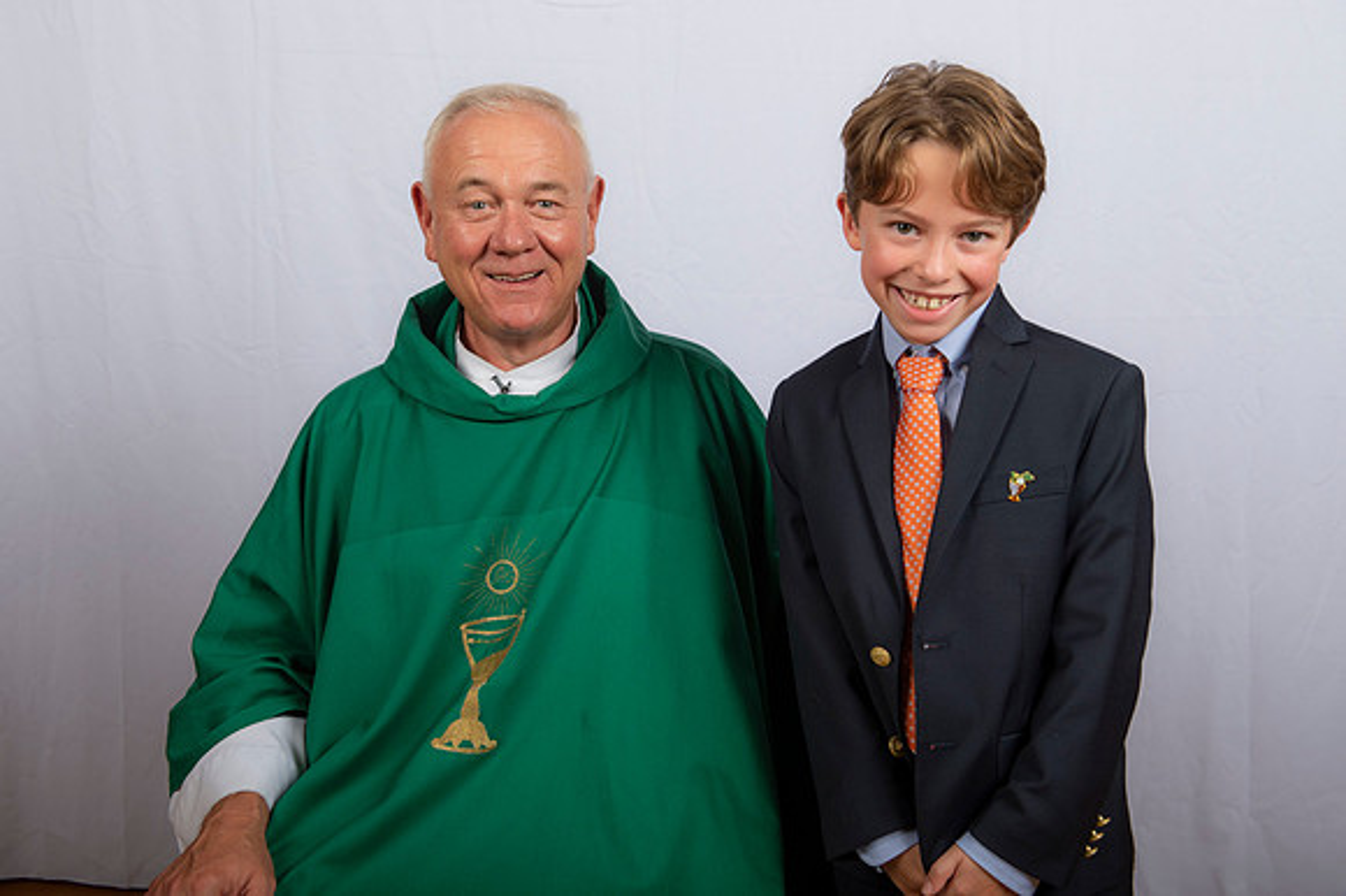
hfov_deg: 41.1
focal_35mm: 48
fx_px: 1794
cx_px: 673
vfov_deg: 28.0
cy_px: 448
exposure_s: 1/200
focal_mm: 48
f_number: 8
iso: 320
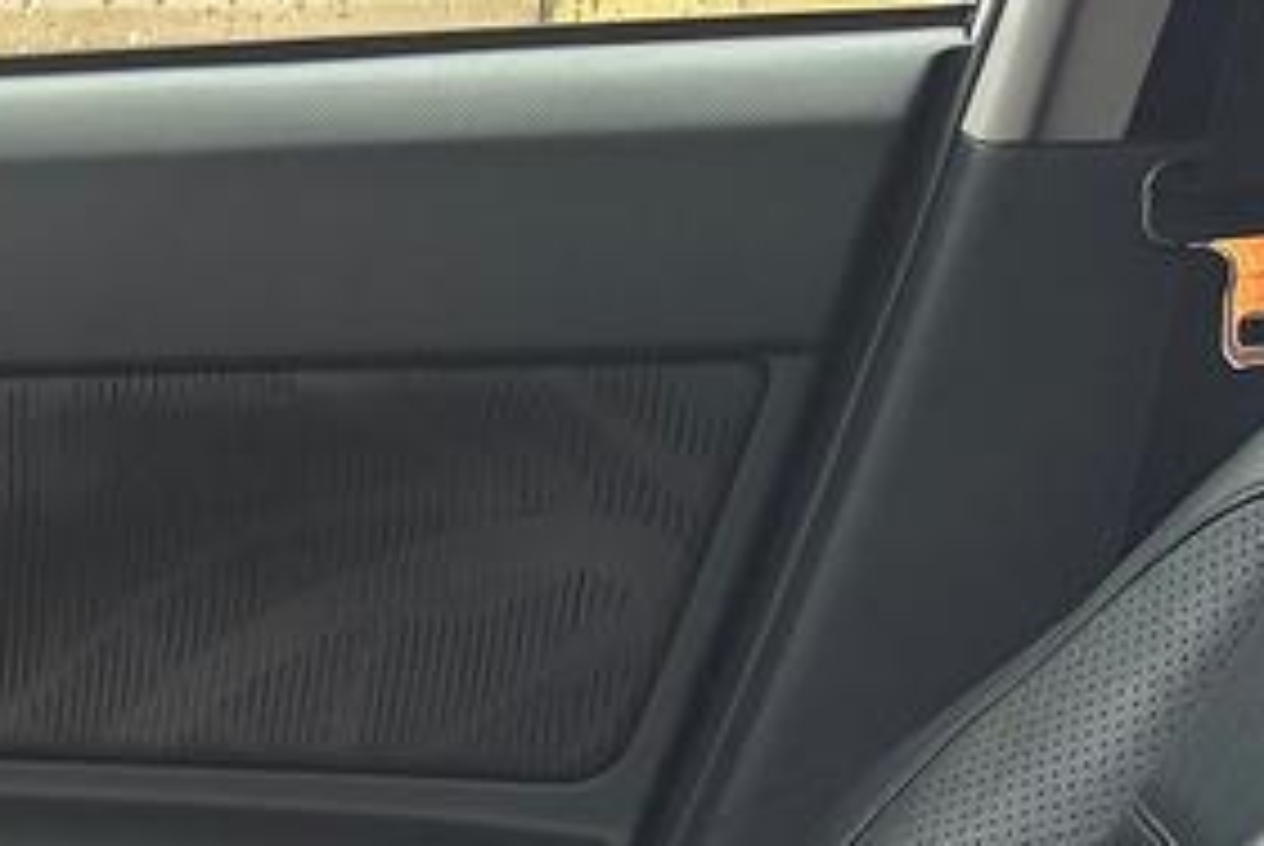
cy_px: 1750
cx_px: -1282
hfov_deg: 14.0
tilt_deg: -28.2
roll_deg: +4.4
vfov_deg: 10.2
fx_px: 4323
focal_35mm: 123
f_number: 1.6
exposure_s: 1/141
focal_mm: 5.96
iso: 80
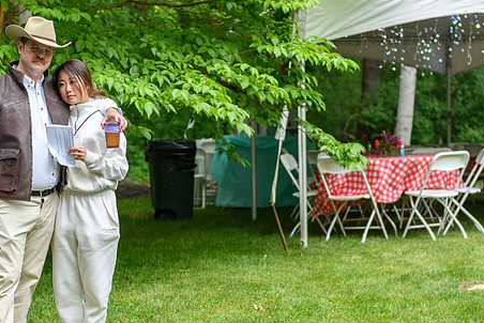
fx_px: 1413
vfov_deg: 13.1
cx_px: 211
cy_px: 170
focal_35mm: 105
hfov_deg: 19.4
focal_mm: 70
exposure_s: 1/125
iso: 200
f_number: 2.8
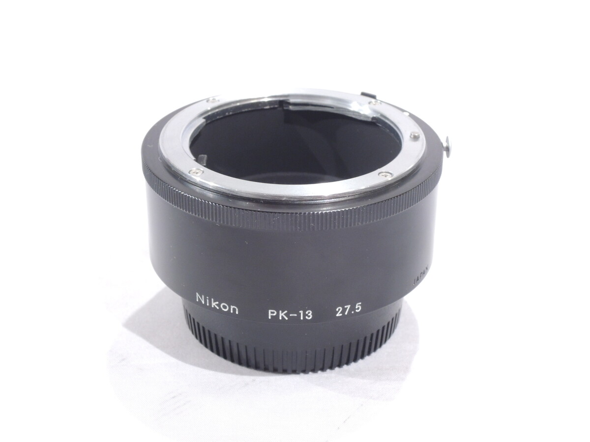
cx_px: 295
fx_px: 1057
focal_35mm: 62
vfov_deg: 23.7
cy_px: 221
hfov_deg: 31.2
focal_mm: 11.1
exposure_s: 1/25
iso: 400
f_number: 5.2
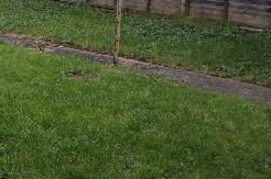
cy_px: 38
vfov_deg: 13.6
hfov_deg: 18.0
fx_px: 751
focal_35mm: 100
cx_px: -145
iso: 100
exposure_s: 1/80
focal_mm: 16
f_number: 5.6
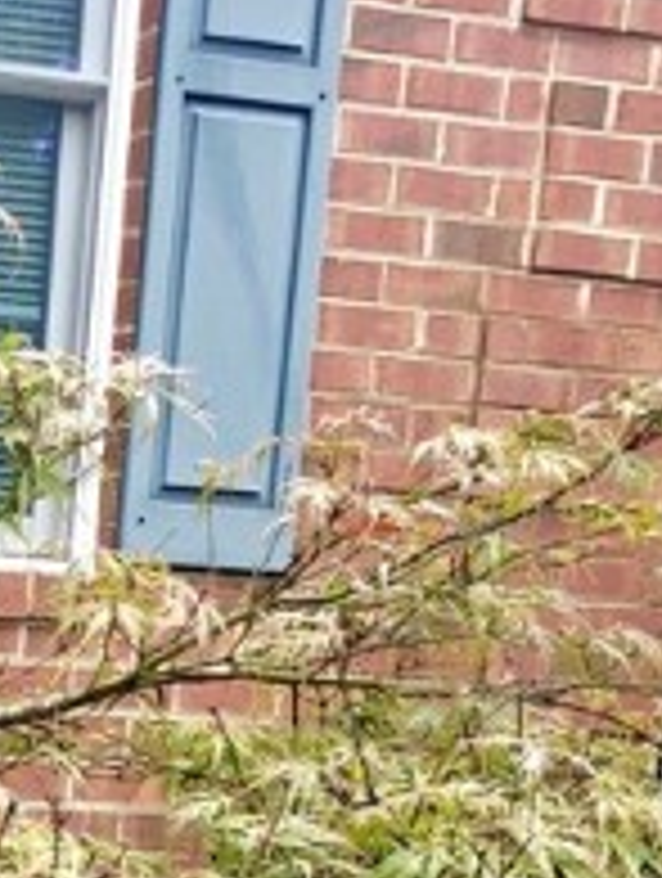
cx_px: -410
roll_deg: -2.5
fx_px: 2796
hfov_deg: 12.6
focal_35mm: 110
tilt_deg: -12.9
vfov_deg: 16.2
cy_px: 1355
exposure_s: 1/120
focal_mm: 4
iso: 32
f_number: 1.8
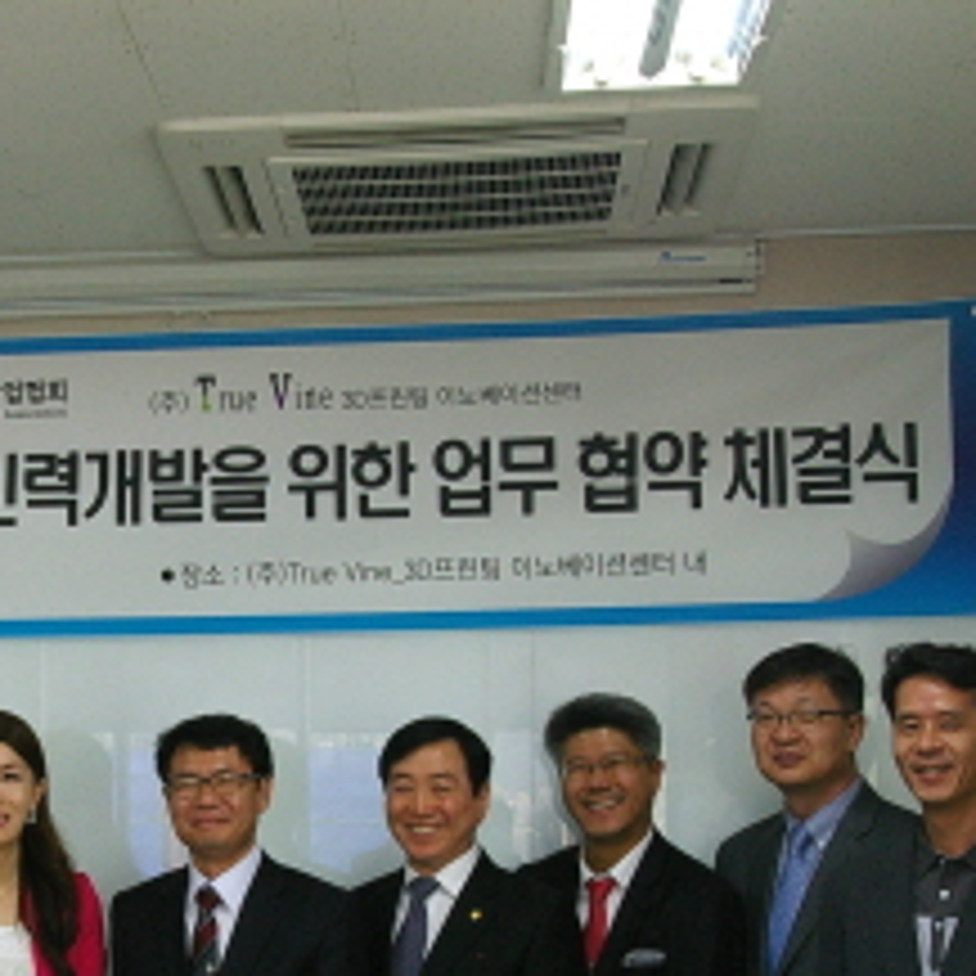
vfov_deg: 18.9
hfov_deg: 18.7
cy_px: 744
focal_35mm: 91
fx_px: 2902
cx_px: 58
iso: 800
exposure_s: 1/45
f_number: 8
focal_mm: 31
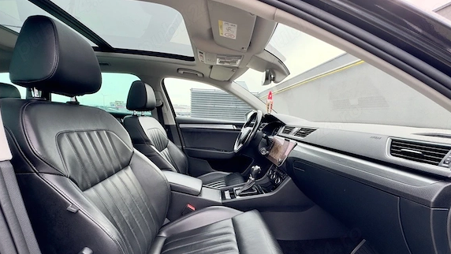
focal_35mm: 16
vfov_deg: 66.8
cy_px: 145
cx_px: 220
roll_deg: -2.1
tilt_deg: -7.0
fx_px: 191
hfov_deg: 99.3
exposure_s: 1/163
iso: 40
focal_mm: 2.22
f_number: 2.2
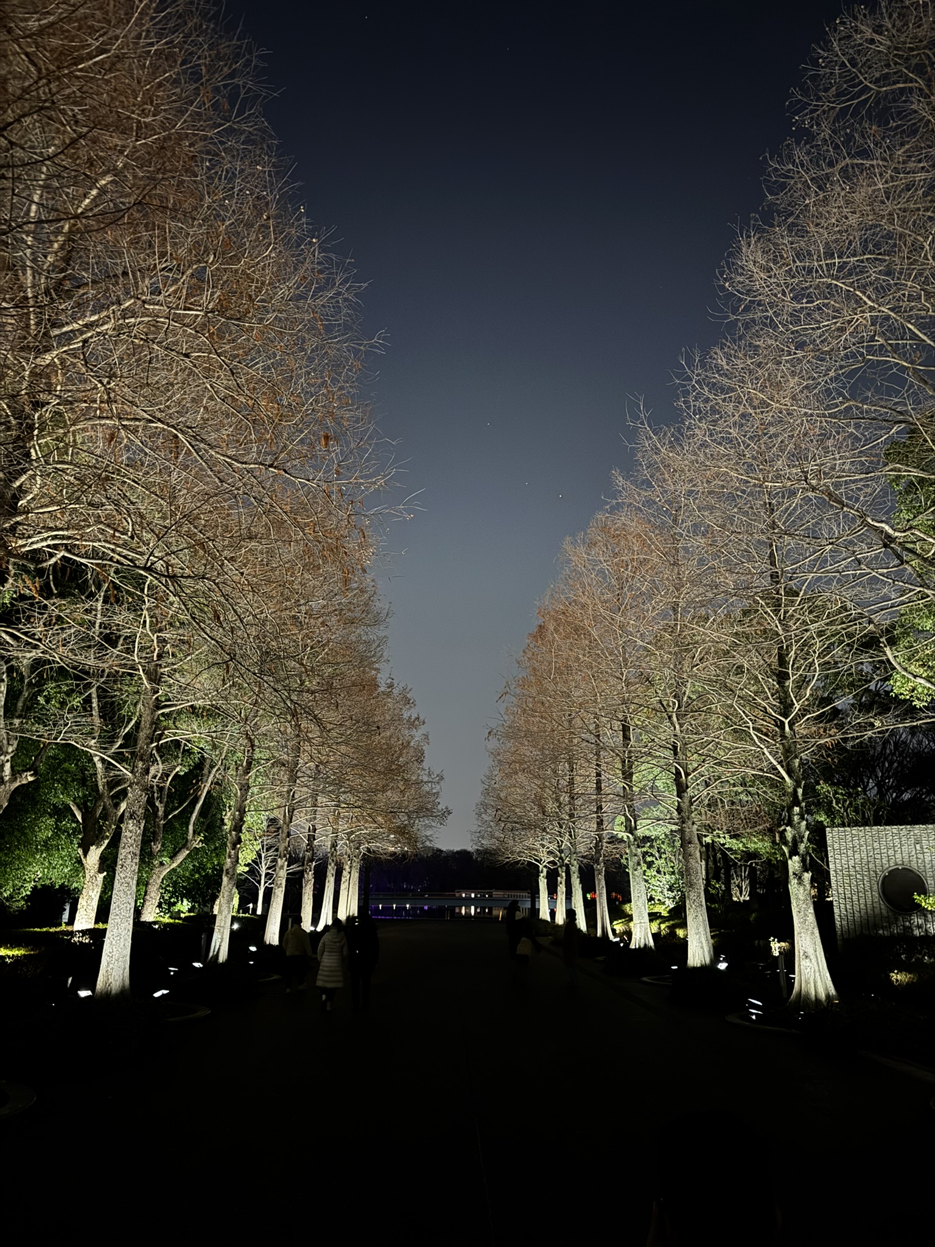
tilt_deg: +17.7
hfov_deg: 56.8
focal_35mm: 24
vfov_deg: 71.6
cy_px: 624
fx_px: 864
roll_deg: -1.7
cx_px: 468
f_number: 1.78
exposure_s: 1/9
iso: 1600
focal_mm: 6.76
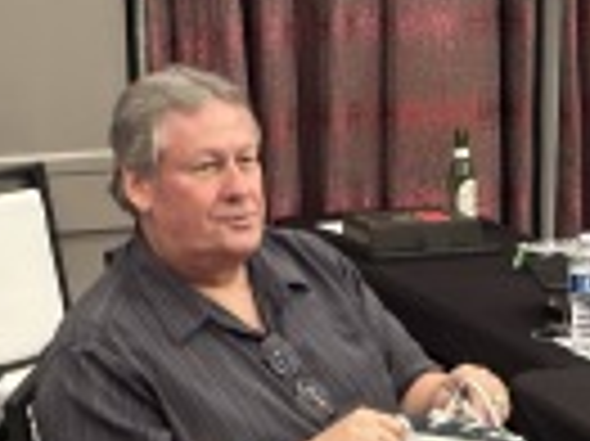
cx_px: 275
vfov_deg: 11.0
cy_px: 333
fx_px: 2282
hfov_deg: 14.7
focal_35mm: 134
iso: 500
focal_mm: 6.86
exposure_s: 1/30
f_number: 1.78
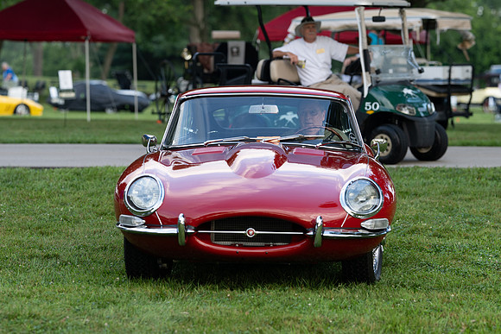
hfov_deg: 12.6
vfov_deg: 8.4
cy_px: 201
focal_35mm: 163
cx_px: 280
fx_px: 2263
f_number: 3.5
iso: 250
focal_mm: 135
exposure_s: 1/250
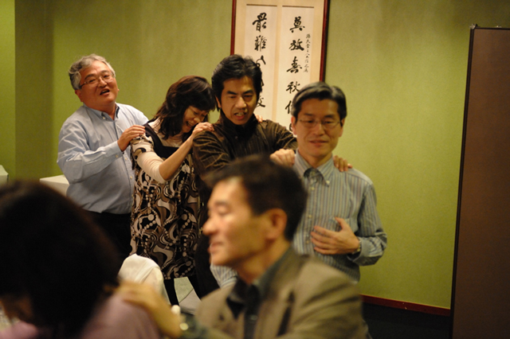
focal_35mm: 70
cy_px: 170
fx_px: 991
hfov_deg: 28.9
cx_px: 255
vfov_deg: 19.4
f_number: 2.8
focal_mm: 70
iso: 6400
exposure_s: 1/160
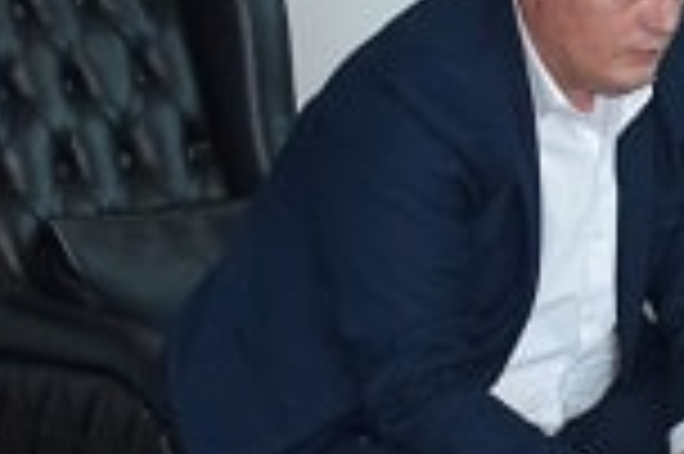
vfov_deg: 7.5
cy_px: 591
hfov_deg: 11.0
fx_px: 3447
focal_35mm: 182
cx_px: 972
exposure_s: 1/100
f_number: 5
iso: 800
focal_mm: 23
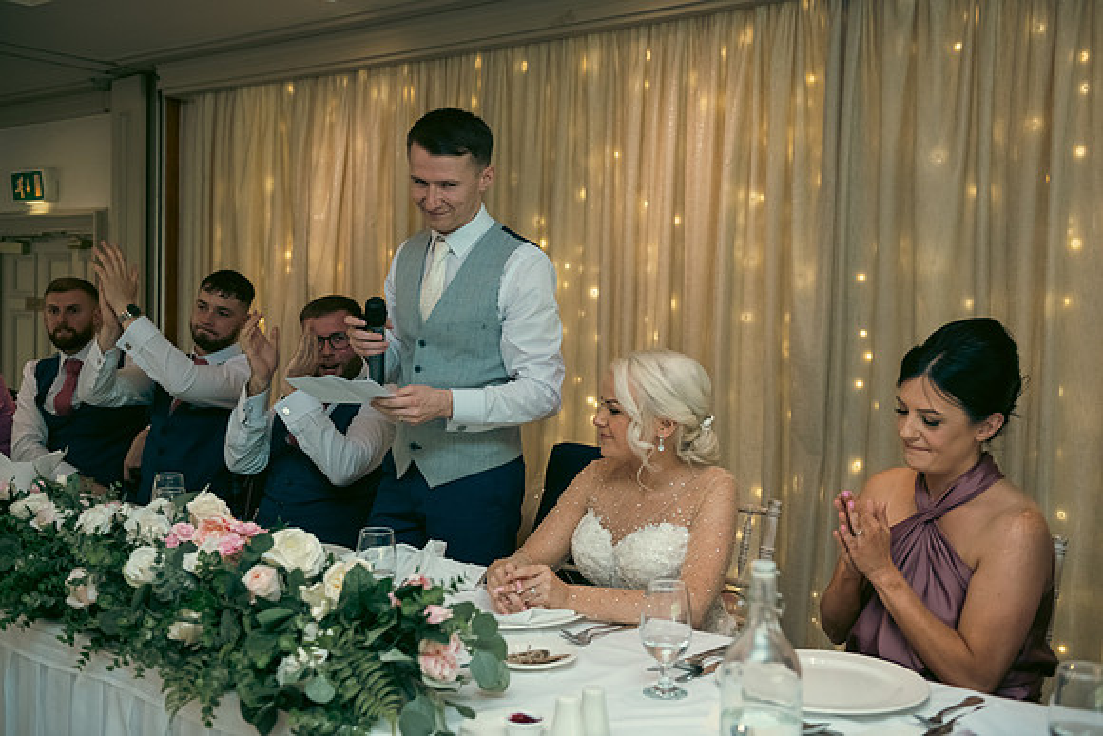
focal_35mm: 40
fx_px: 1226
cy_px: 368
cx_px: 552
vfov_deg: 33.4
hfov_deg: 48.4
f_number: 3.5
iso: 800
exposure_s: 1/160
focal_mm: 40
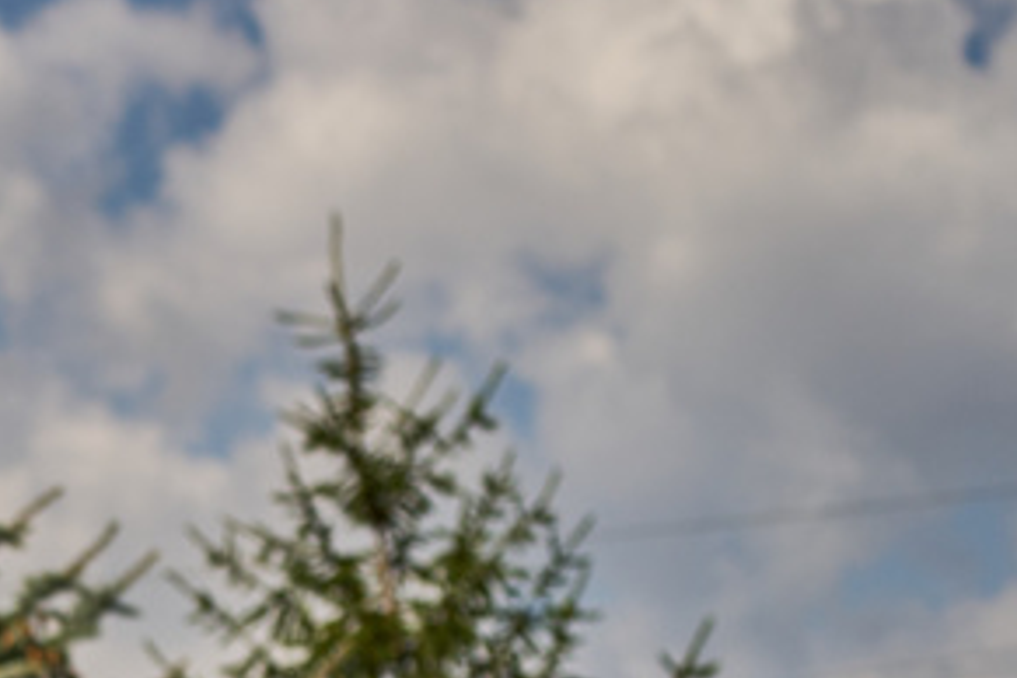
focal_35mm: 123
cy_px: 1174
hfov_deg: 15.8
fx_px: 3474
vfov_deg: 10.5
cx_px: -322
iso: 100
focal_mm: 35
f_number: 2.2
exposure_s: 1/12800
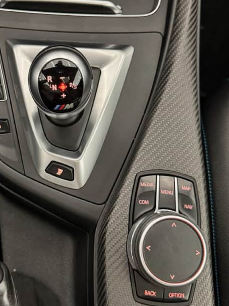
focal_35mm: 41
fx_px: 362
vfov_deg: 45.6
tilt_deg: -76.7
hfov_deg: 34.7
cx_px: 72
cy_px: 127
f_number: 1.78
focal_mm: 6.76
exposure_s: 1/33
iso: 800
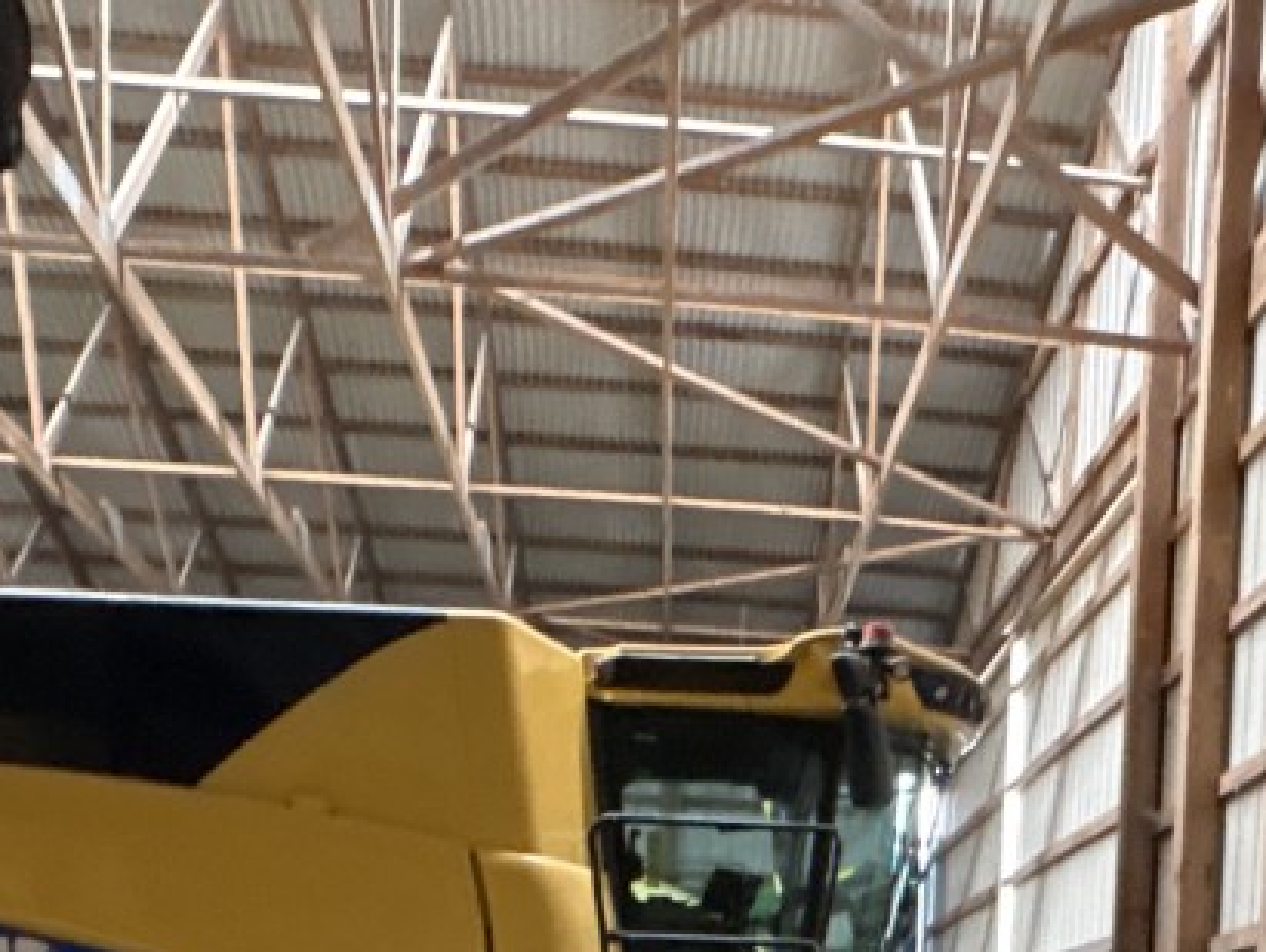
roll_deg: -2.2
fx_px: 1794
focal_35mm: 49
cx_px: 813
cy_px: 1316
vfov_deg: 24.8
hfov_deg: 38.6
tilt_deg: -7.3
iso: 800
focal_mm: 2.22
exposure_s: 1/45
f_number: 2.2
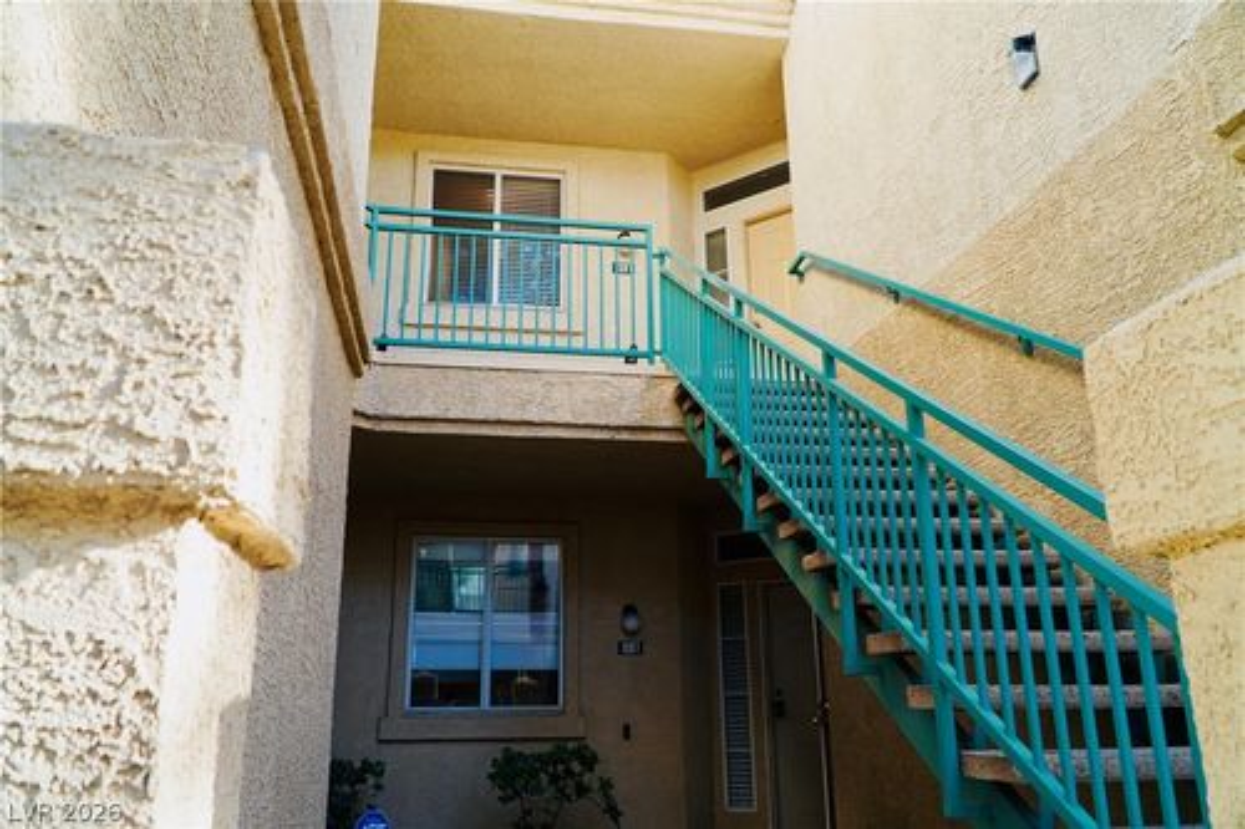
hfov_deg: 67.4
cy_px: 414
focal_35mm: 27
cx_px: 622
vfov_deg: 47.9
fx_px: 933
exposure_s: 1/30
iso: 100
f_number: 4
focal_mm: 18
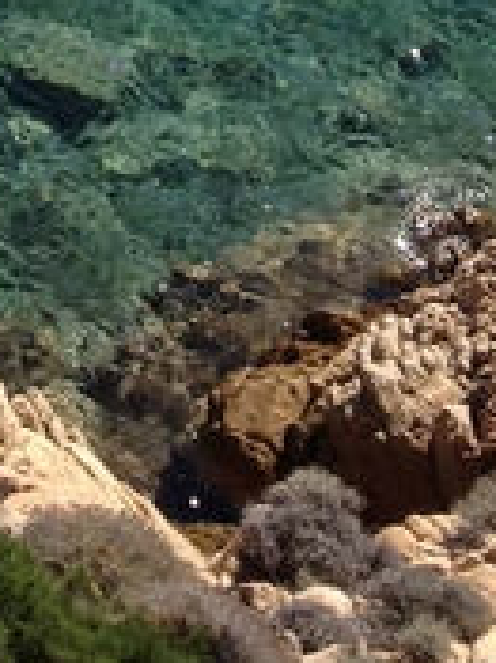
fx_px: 4591
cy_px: -1375
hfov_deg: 6.2
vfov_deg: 7.3
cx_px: 72
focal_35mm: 240
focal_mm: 4.28
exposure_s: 1/1623
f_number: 2.4
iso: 64
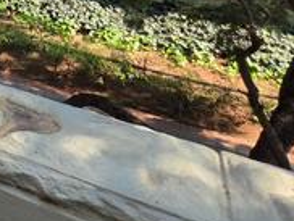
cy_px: -177
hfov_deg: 24.4
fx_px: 485
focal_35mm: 57
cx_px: -170
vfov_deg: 19.3
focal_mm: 2.2
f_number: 1.9
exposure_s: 1/539
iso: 40
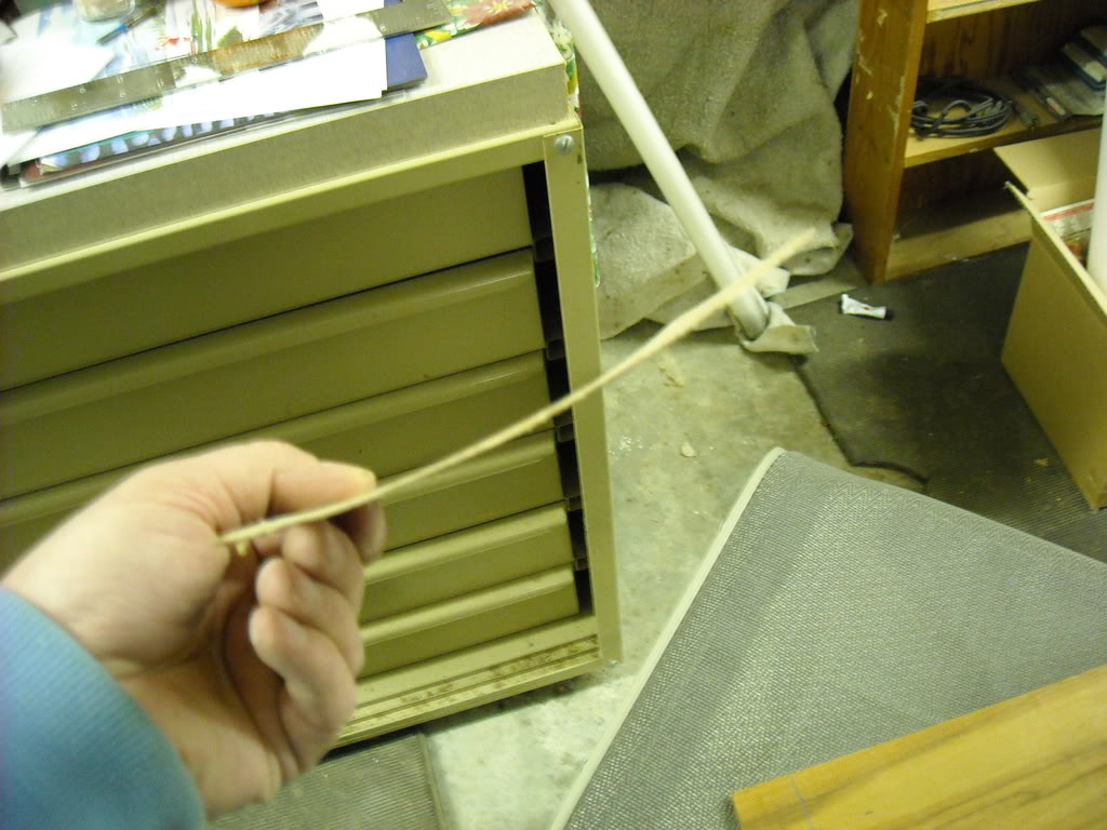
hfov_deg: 52.6
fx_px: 1119
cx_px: 554
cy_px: 415
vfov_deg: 40.7
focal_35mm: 35
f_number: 2.8
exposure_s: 1/9
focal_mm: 5.7
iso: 400
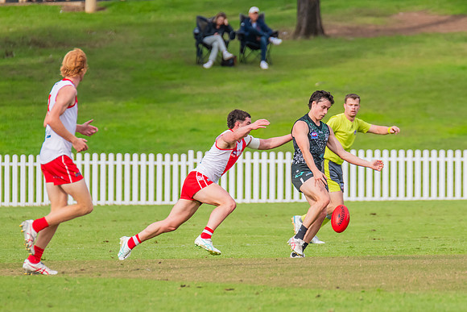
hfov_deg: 3.0
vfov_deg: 2.0
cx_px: 305
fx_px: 9031
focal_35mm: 696
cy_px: 161
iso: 800
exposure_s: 1/1600
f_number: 7.1
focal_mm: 420
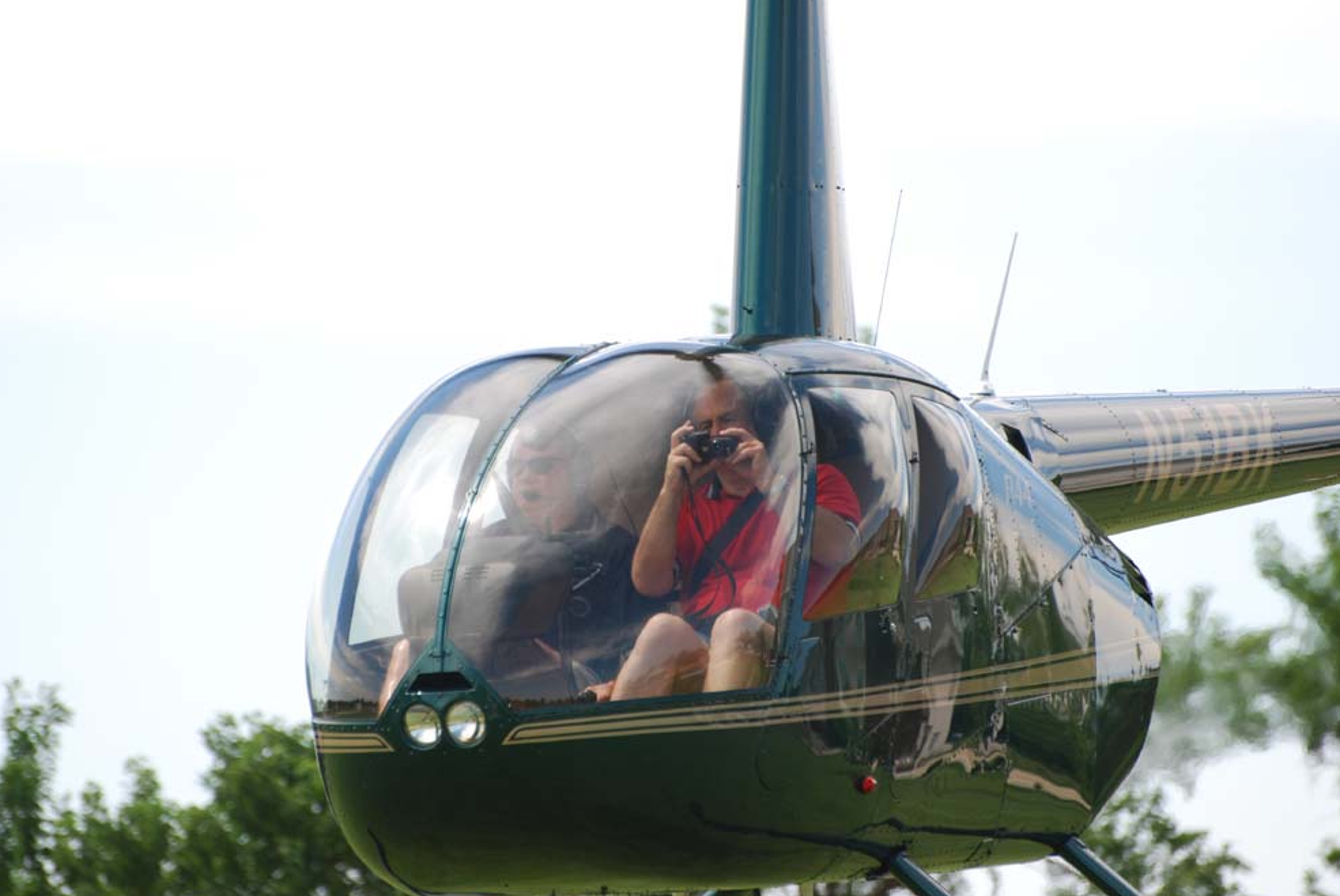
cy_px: 438
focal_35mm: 390
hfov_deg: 5.3
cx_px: 650
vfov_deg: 3.5
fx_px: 14531
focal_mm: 250
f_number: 5.6
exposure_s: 1/200
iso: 100
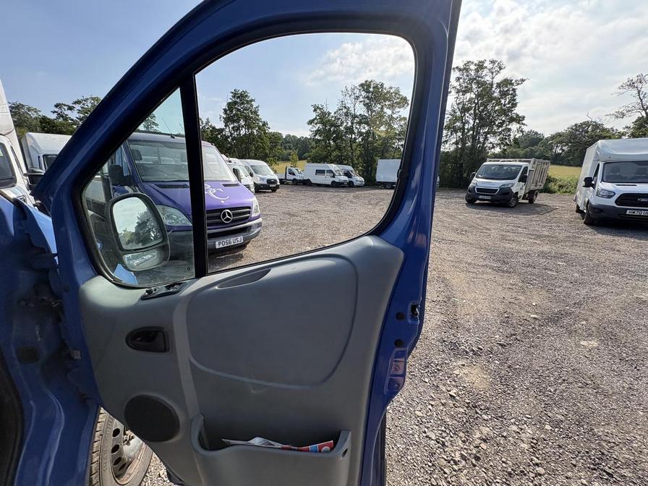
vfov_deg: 85.7
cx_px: 324
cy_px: 243
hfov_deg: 102.1
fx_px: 262
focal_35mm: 14
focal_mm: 2.22
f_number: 2.2
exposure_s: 1/910
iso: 50
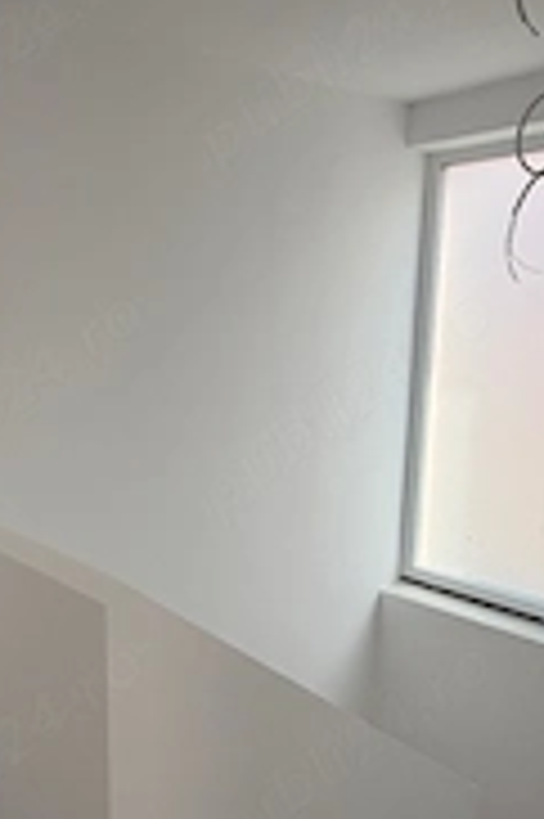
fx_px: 727
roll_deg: +2.0
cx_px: 85
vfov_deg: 58.6
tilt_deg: -11.2
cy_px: 459
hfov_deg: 39.0
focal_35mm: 32
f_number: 2.2
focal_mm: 2.22
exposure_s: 1/134
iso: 50
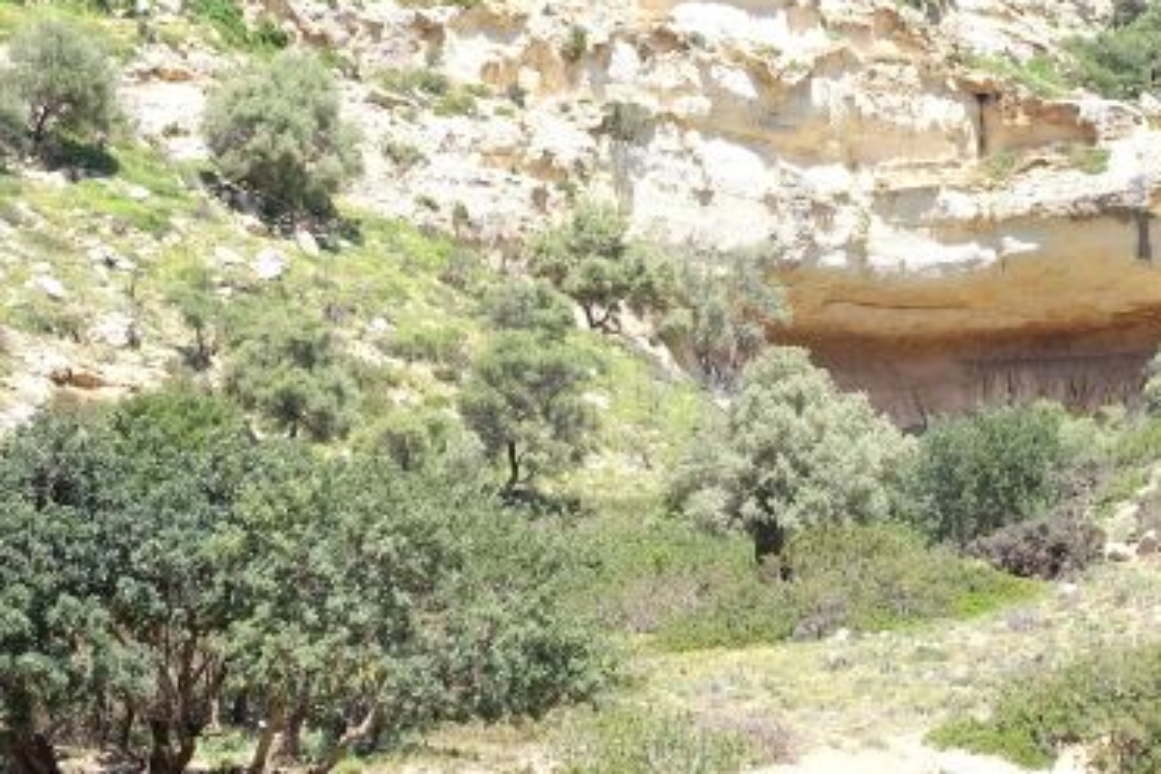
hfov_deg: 20.0
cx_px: 896
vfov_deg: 13.5
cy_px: 314
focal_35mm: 101
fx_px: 3257
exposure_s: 1/125
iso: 200
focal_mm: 31
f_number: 7.1
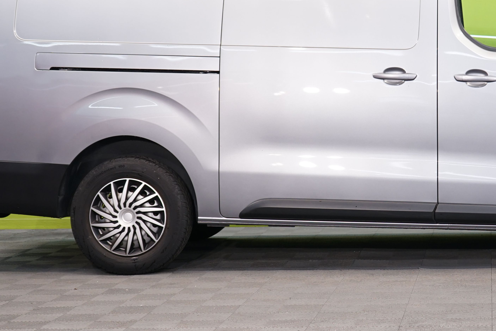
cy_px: 108
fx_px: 1350
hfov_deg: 20.6
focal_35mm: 98
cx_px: 390
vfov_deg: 13.9
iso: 400
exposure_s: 1/30
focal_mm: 46
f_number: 4.5
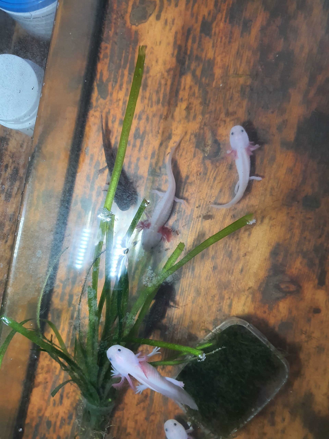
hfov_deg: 53.1
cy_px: 220
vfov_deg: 67.3
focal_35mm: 26
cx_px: 164
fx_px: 329
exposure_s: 1/100
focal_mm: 4.3
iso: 200
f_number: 1.5
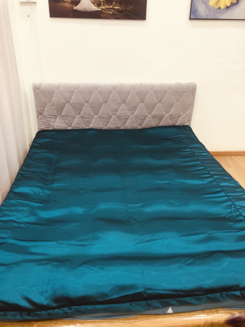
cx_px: 122
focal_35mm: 28
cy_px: 164
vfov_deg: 63.4
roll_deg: -0.9
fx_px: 264
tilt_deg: -25.5
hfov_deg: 49.7
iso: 50
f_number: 1.8
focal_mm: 4
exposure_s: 1/17
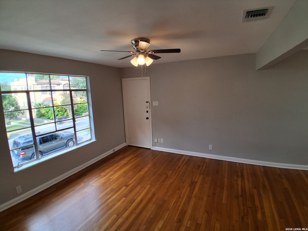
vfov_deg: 74.7
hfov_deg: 91.0
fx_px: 151
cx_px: 154
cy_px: 116
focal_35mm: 17
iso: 50
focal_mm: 1.4
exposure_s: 1/120
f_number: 2.2
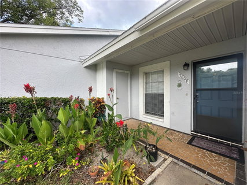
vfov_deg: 85.6
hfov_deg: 102.1
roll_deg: +0.5
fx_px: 100
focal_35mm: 14
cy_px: 92
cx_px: 124
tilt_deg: -1.4
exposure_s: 1/207
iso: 40
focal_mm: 2.22
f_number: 2.2
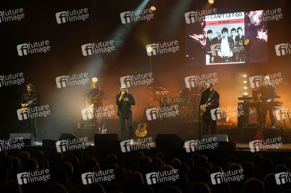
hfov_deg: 27.4
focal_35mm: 74
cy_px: 96
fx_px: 598
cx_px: 146
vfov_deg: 18.4
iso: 1600
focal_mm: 74
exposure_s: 1/160
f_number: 5
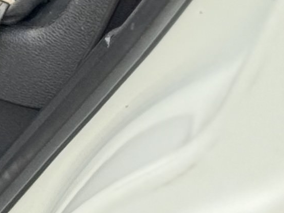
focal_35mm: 347
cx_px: -478
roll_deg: +1.0
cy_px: -463
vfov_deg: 4.1
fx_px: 2846
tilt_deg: -17.8
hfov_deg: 5.5
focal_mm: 6.76
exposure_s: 1/593
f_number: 1.78
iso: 64
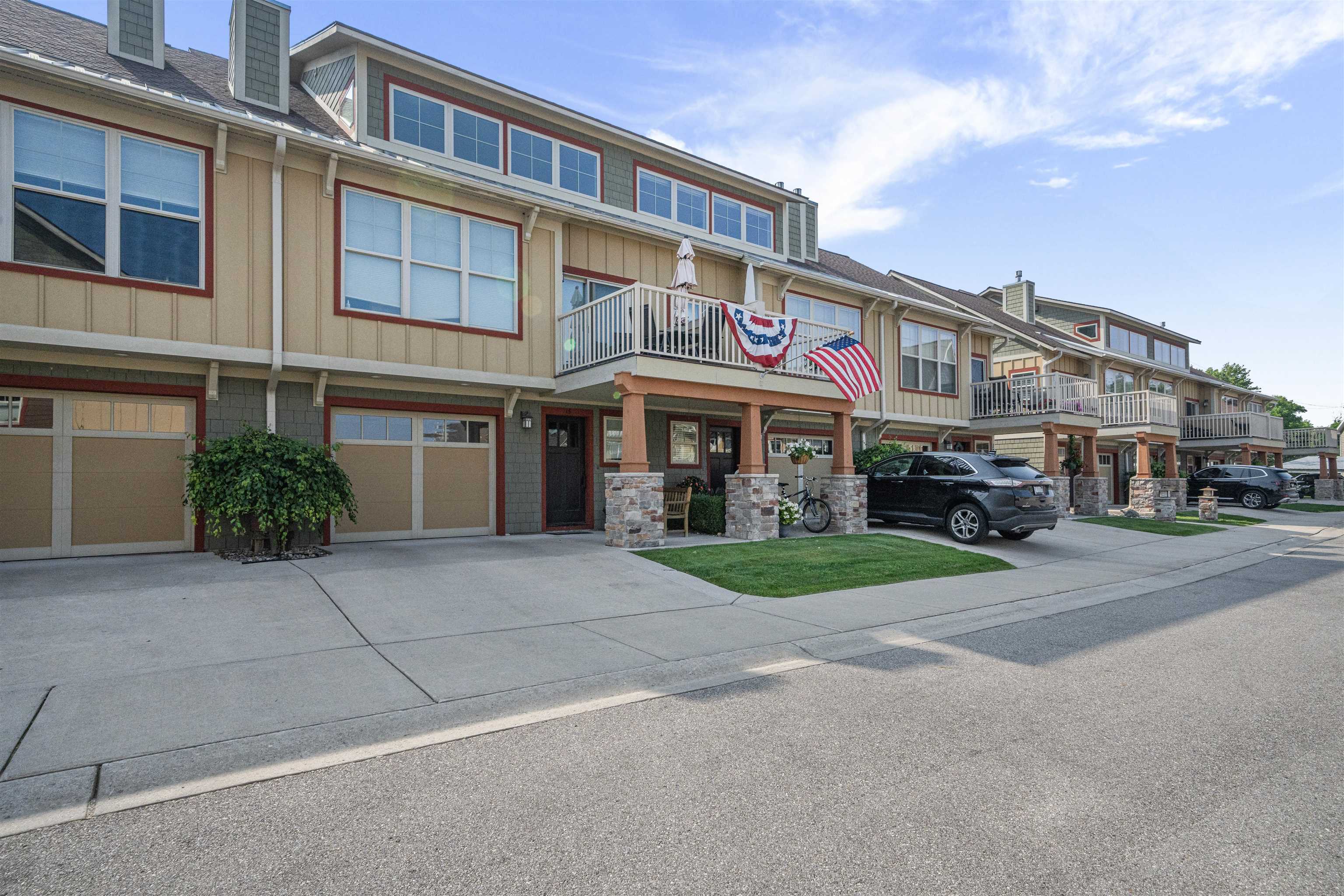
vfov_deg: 67.4
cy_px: 448
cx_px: 672
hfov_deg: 90.0
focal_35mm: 18
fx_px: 672
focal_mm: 18
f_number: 10
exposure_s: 1/2000
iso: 1000
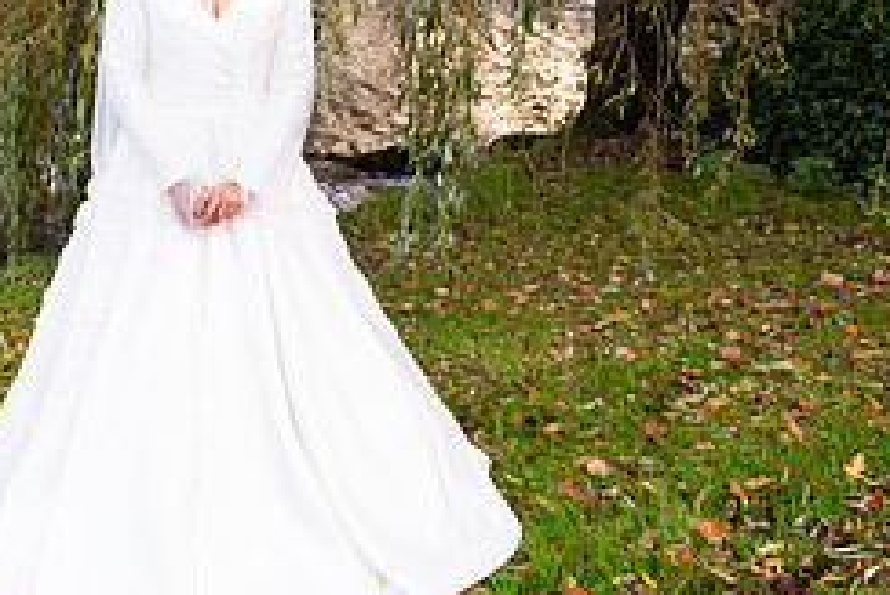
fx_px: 1410
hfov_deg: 34.3
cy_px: -13
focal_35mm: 57
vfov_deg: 22.8
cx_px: 222
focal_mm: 24
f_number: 3.5
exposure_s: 1/160
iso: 200
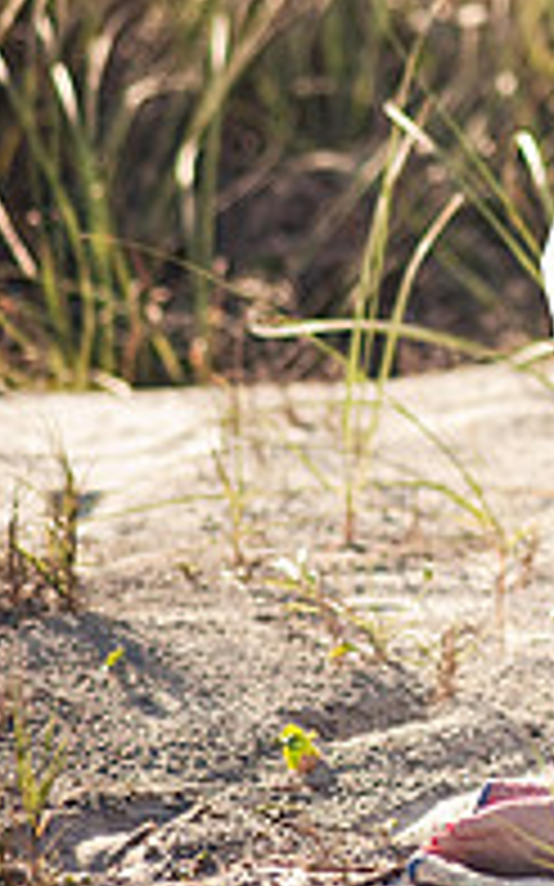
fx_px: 6165
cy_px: 166
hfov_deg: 5.0
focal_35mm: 255
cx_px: 1261
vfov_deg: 8.2
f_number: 2.5
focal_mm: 85
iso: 200
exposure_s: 1/1600
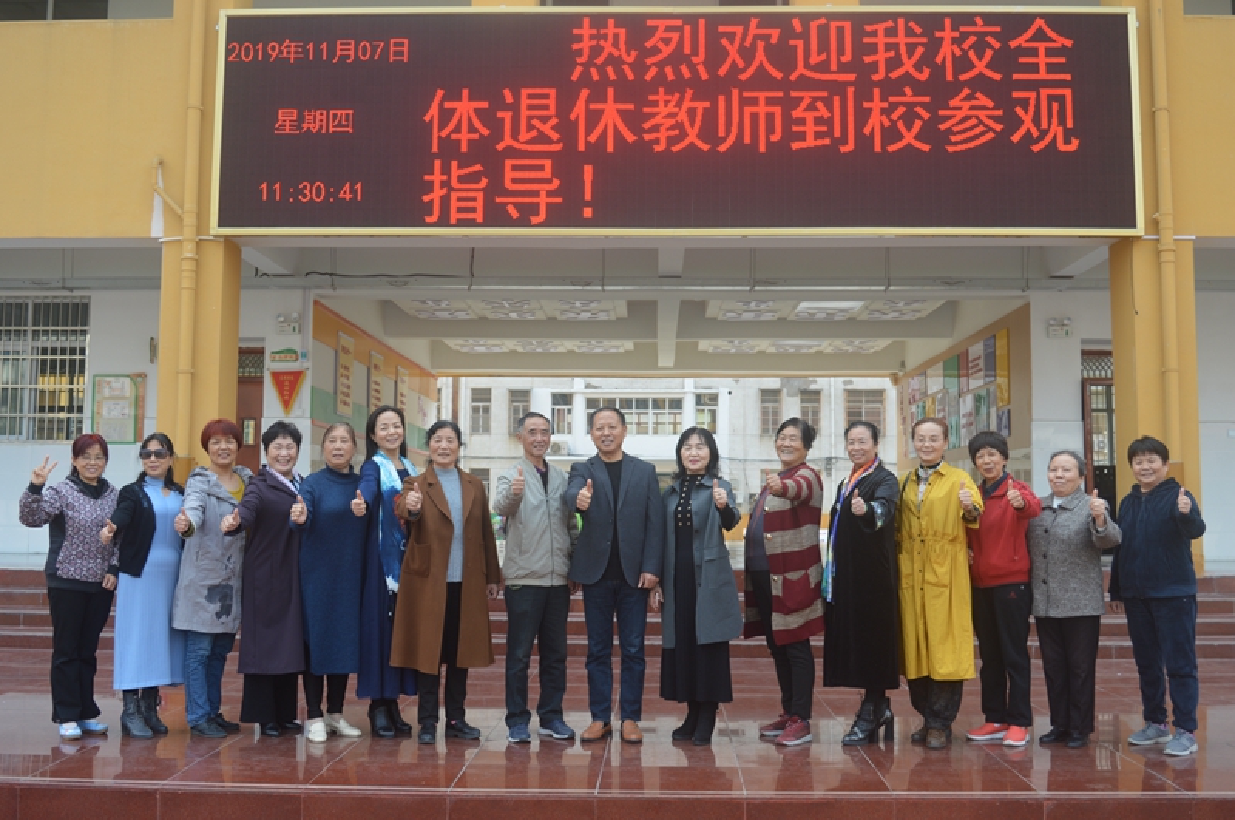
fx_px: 1336
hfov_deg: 49.6
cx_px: 618
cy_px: 410
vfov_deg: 34.1
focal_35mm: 39
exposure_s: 1/125
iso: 100
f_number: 5.6
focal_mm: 26
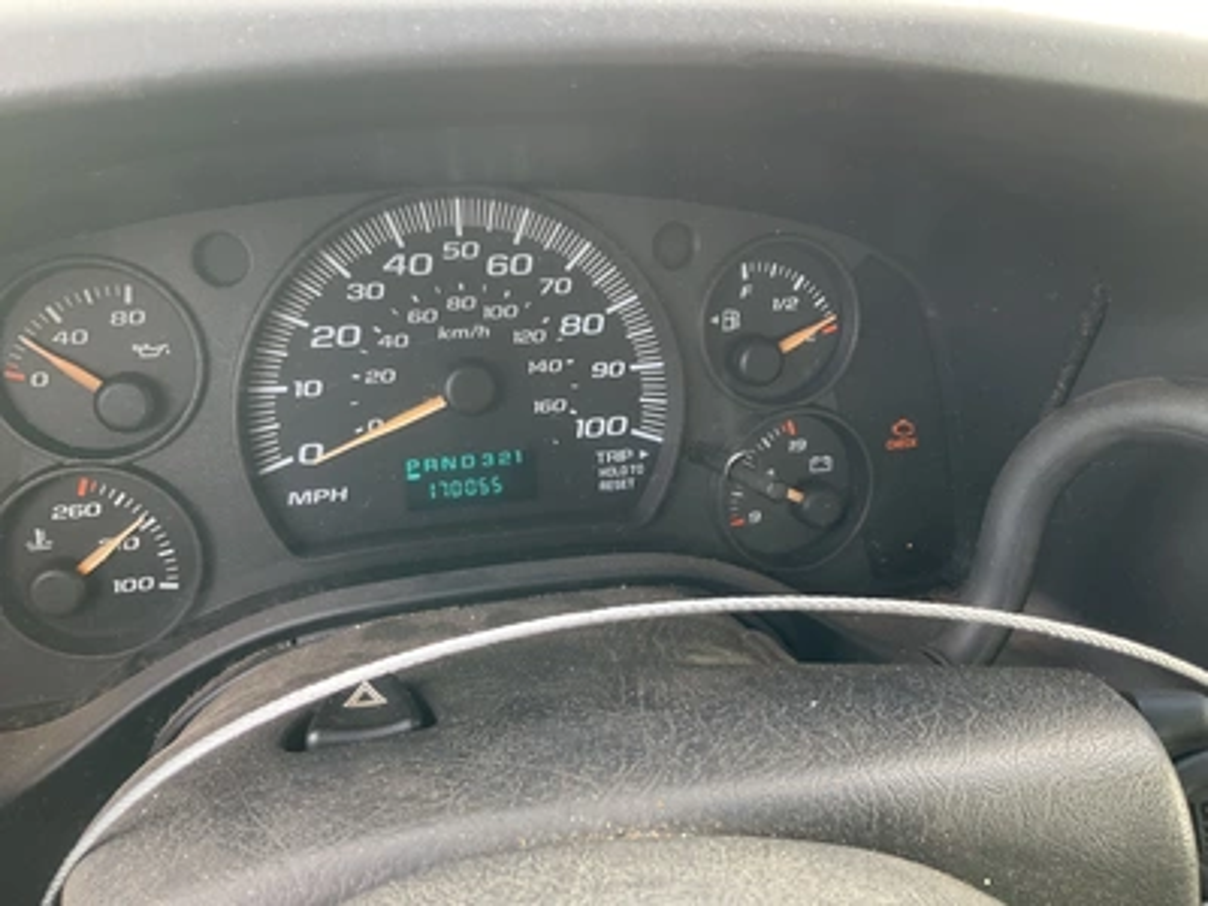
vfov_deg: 48.2
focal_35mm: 29
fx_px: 1012
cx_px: 604
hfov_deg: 61.7
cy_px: 453
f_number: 1.8
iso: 64
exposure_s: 1/67
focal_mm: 3
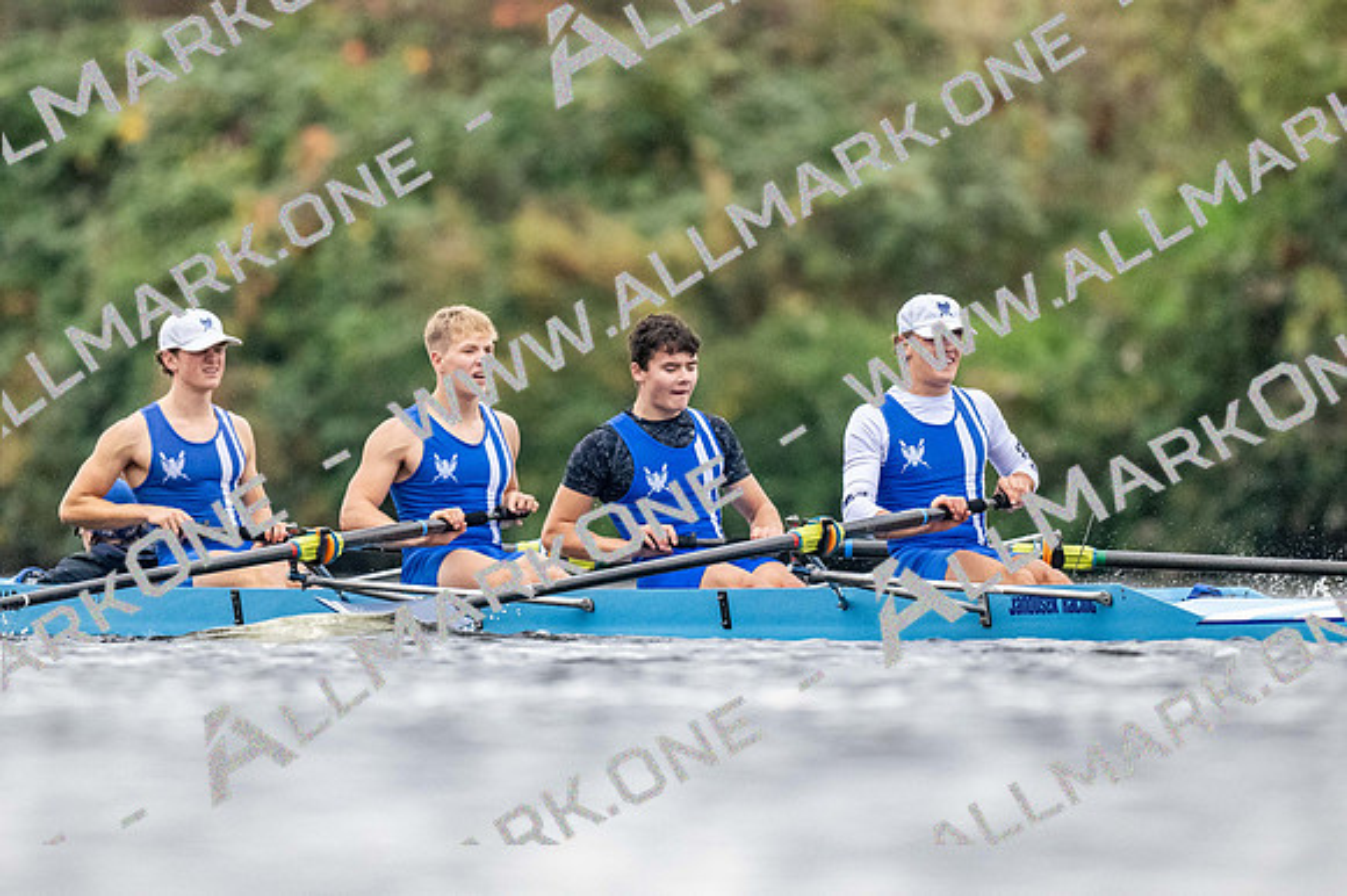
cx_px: 674
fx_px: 33655
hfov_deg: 2.3
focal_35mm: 900
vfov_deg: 1.5
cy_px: 448
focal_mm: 600
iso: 4000
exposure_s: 1/2500
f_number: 4
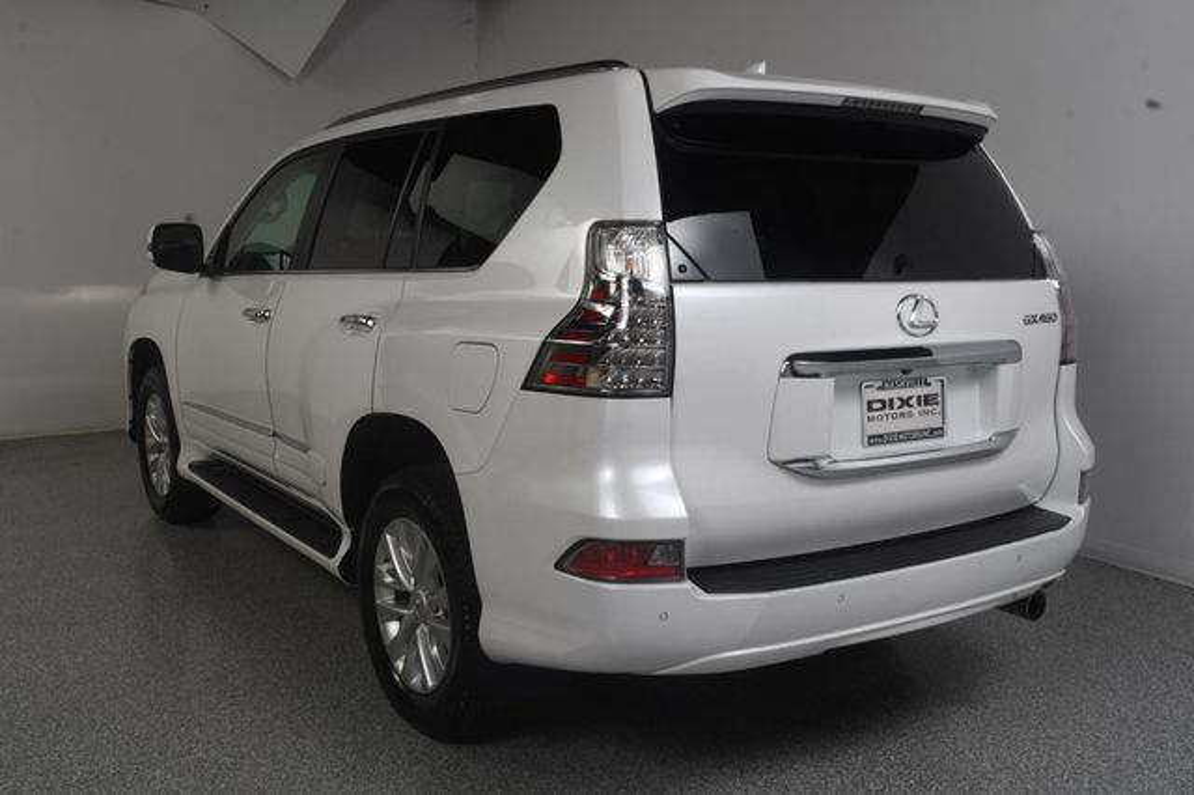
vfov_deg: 38.8
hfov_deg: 55.8
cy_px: 398
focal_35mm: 34
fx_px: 1127
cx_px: 597
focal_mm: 23
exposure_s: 1/160
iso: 100
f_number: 14
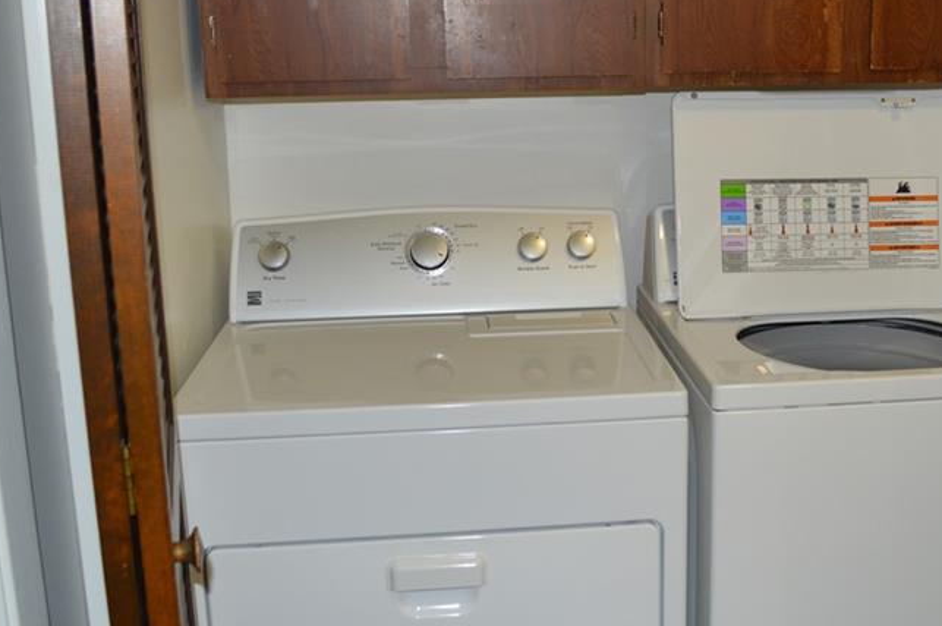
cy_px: 268
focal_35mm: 43
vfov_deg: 31.1
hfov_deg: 44.9
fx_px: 1124
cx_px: 611
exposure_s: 1/60
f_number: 3.5
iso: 640
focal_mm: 18
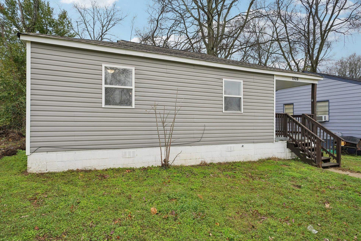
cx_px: 174
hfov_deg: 81.2
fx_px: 211
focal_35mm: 21
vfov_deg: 59.5
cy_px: 123
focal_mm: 20
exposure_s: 1/200
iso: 400
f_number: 8
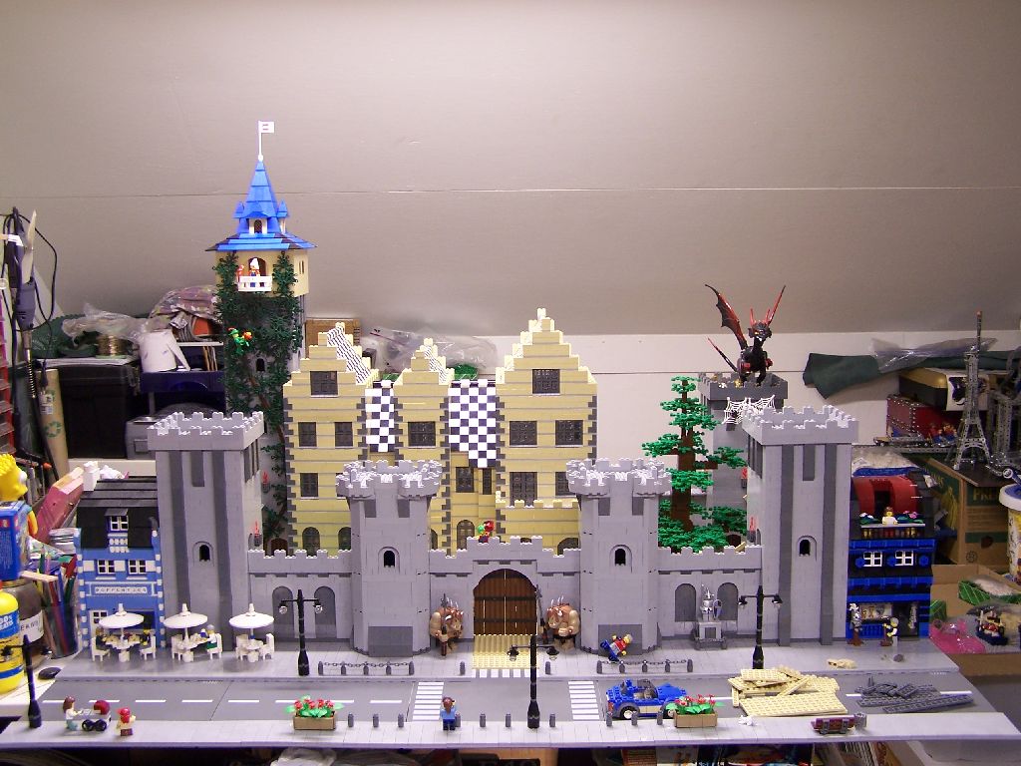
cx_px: 510
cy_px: 383
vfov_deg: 37.7
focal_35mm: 38
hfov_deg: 49.0
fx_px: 1121
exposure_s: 1/6
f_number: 2.8
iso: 80
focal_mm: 6.3
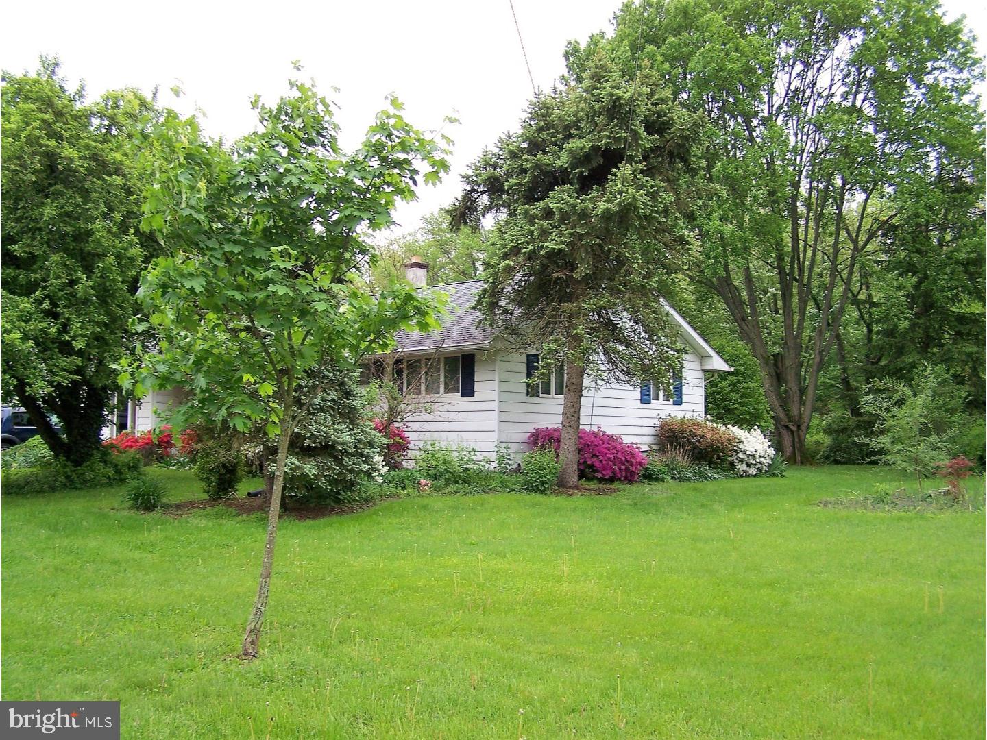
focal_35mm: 38
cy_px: 370
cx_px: 494
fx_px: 1083
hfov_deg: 49.0
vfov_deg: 37.7
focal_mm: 6.3
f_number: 2.8
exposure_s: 1/100
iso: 80
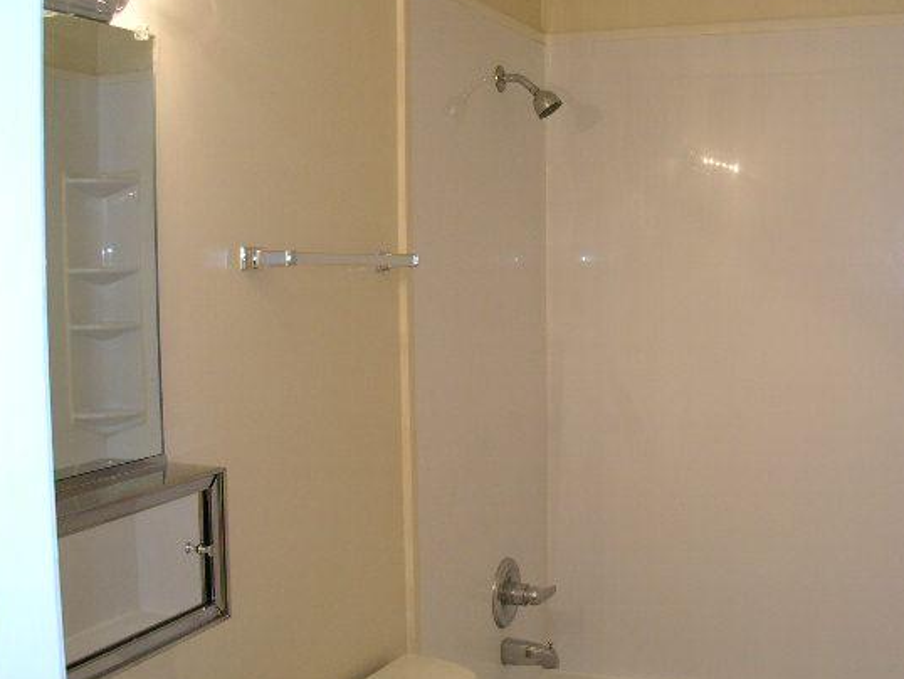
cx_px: 526
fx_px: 1150
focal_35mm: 44
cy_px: 323
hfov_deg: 42.8
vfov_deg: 32.9
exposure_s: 1/30
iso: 100
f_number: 2.7
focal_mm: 5.6
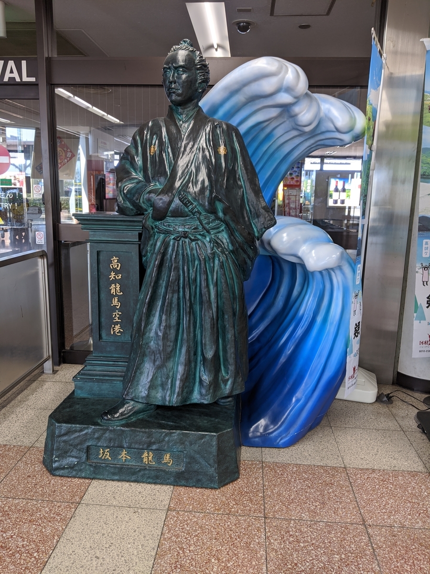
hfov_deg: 51.4
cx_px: 215
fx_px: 447
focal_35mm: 27
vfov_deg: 65.3
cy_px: 287
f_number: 1.8
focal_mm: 4.44
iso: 50
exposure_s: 1/40
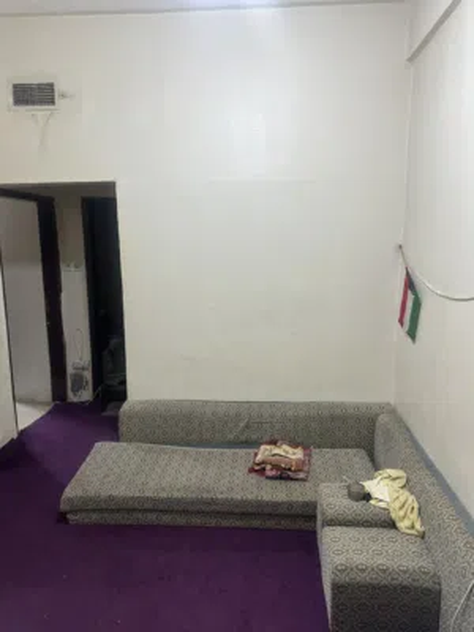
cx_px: 237
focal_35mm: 24
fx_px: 438
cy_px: 316
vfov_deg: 71.6
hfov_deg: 56.8
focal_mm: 6.86
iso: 125
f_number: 1.78
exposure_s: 1/50
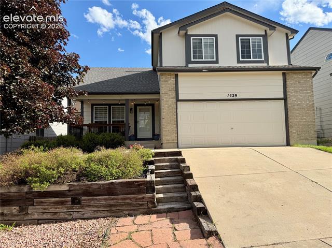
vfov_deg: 56.8
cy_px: 124
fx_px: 230
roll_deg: +2.1
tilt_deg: +5.1
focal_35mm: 24
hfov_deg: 71.6
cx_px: 166
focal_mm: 6.76
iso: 80
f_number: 1.78
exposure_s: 1/2611
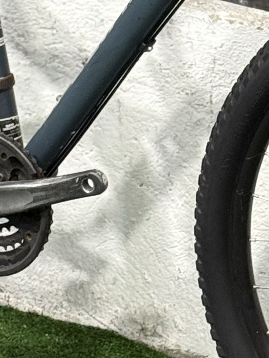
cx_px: 174
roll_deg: -3.6
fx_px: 2403
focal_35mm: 232
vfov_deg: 8.3
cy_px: -206
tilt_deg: -11.1
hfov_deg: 6.4
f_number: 1.78
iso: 250
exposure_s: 1/60
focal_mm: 6.76
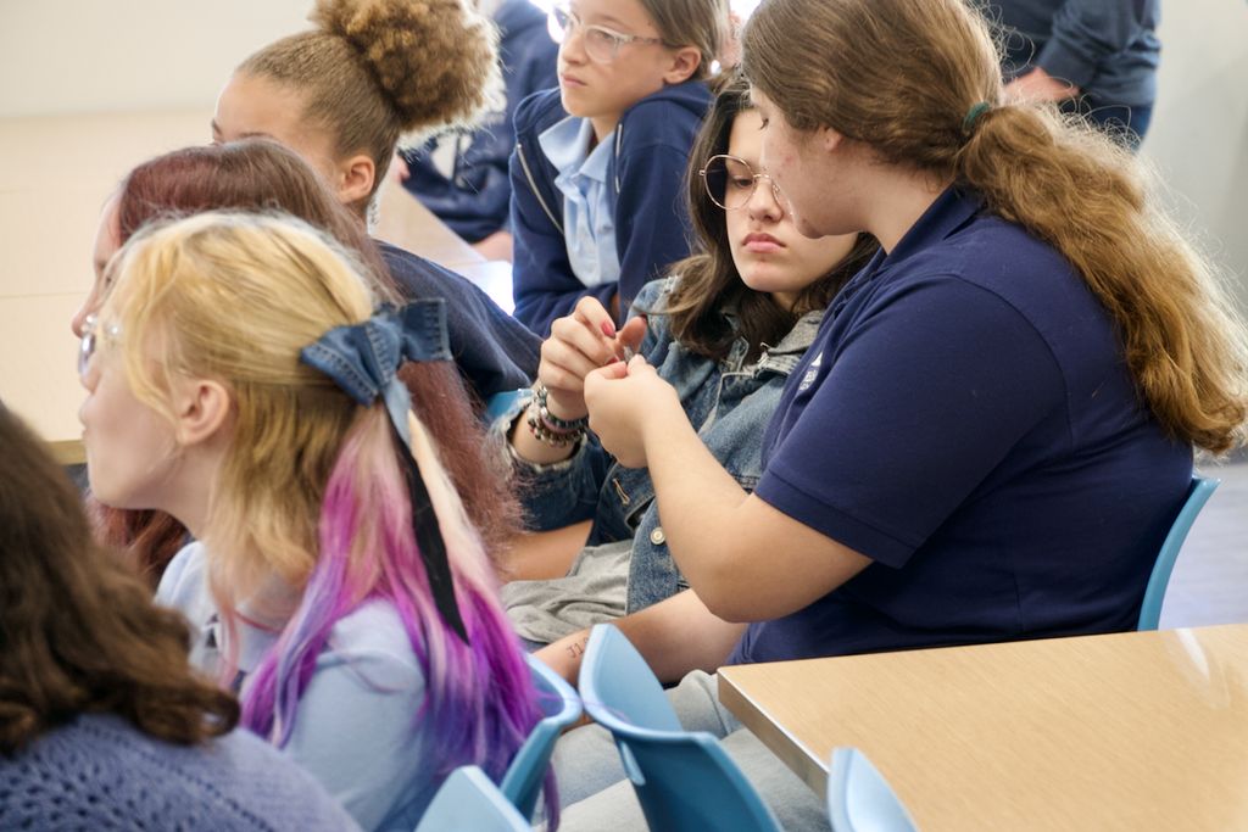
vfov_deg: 8.1
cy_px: 416
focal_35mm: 170
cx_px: 624
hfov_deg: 12.1
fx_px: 5894
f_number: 4
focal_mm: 62.39
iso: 800
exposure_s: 1/30
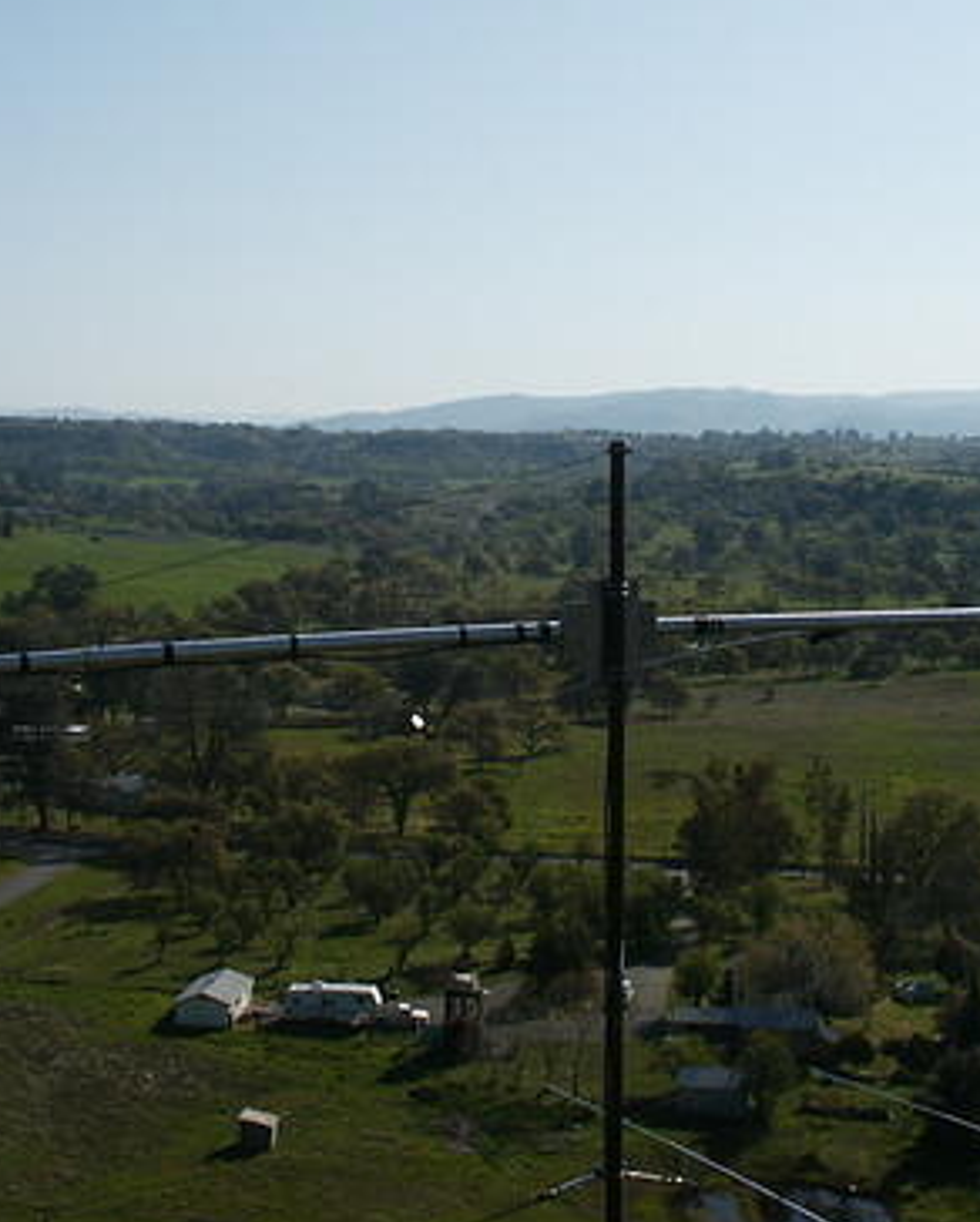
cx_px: 430
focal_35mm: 60
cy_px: 430
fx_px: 2172
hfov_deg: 25.4
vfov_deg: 31.2
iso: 64
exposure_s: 1/500
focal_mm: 7.18
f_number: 6.7
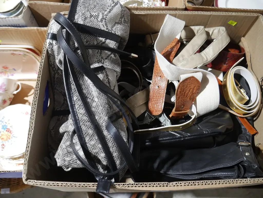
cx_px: 132
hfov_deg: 60.0
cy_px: 99
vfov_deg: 46.8
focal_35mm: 30
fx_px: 228
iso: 1000
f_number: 3.6
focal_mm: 15
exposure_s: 1/60
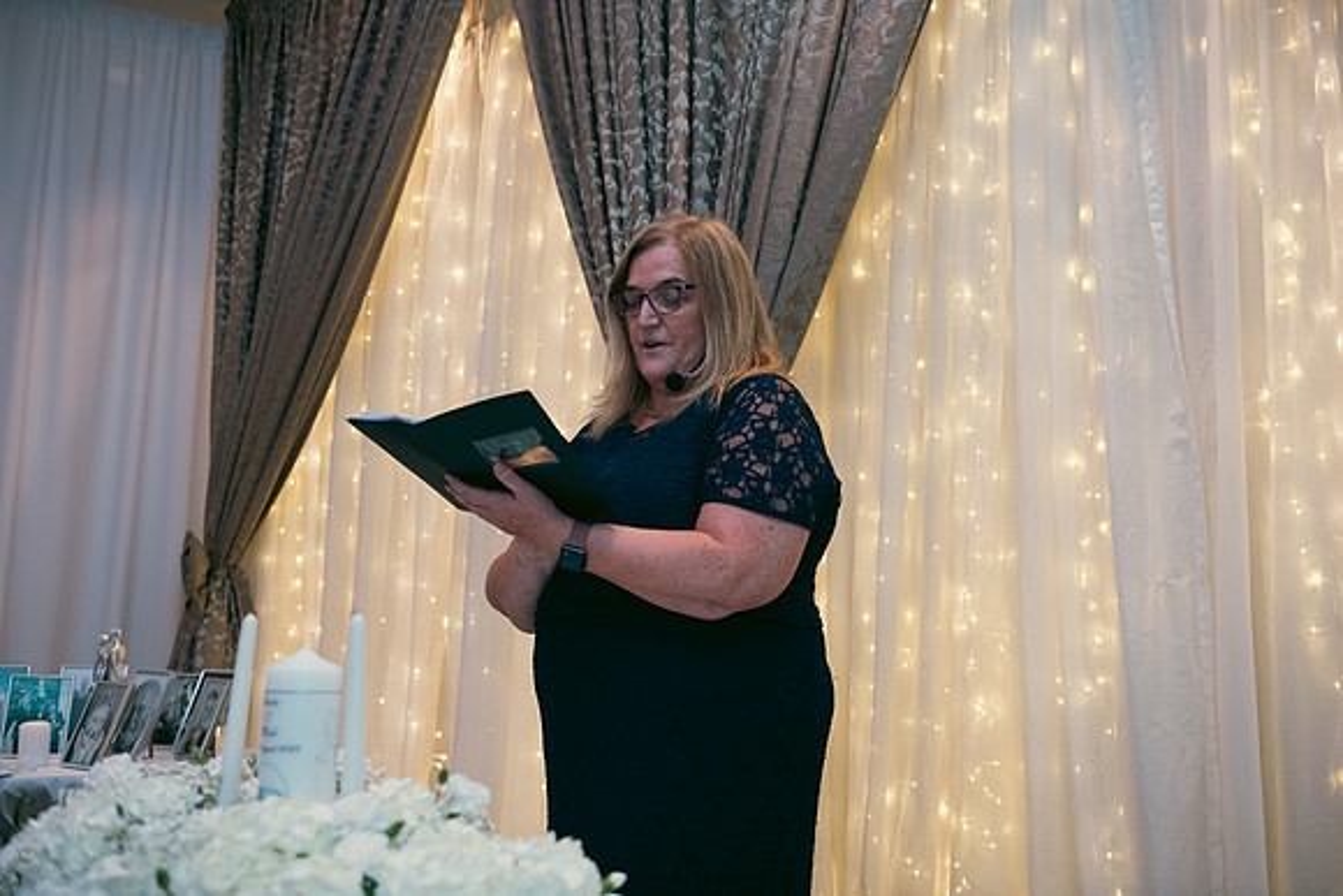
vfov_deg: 36.9
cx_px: 672
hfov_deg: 53.1
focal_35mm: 36
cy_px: 448
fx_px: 1343
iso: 800
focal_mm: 36
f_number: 3.5
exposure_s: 1/160
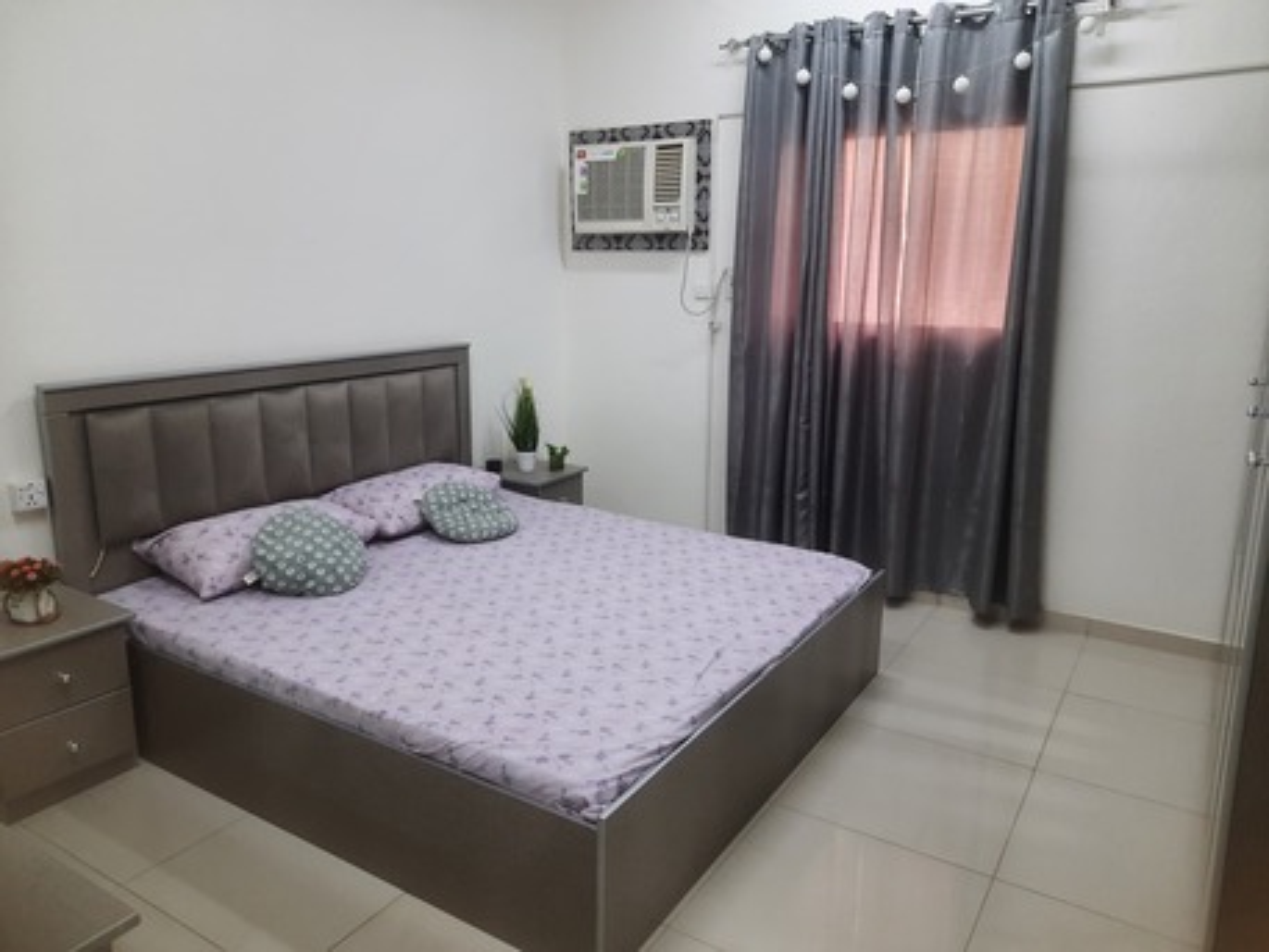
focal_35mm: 25
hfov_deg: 69.4
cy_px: 476
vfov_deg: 54.9
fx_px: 917
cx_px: 634
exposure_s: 1/50
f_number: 2
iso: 100
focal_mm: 4.6
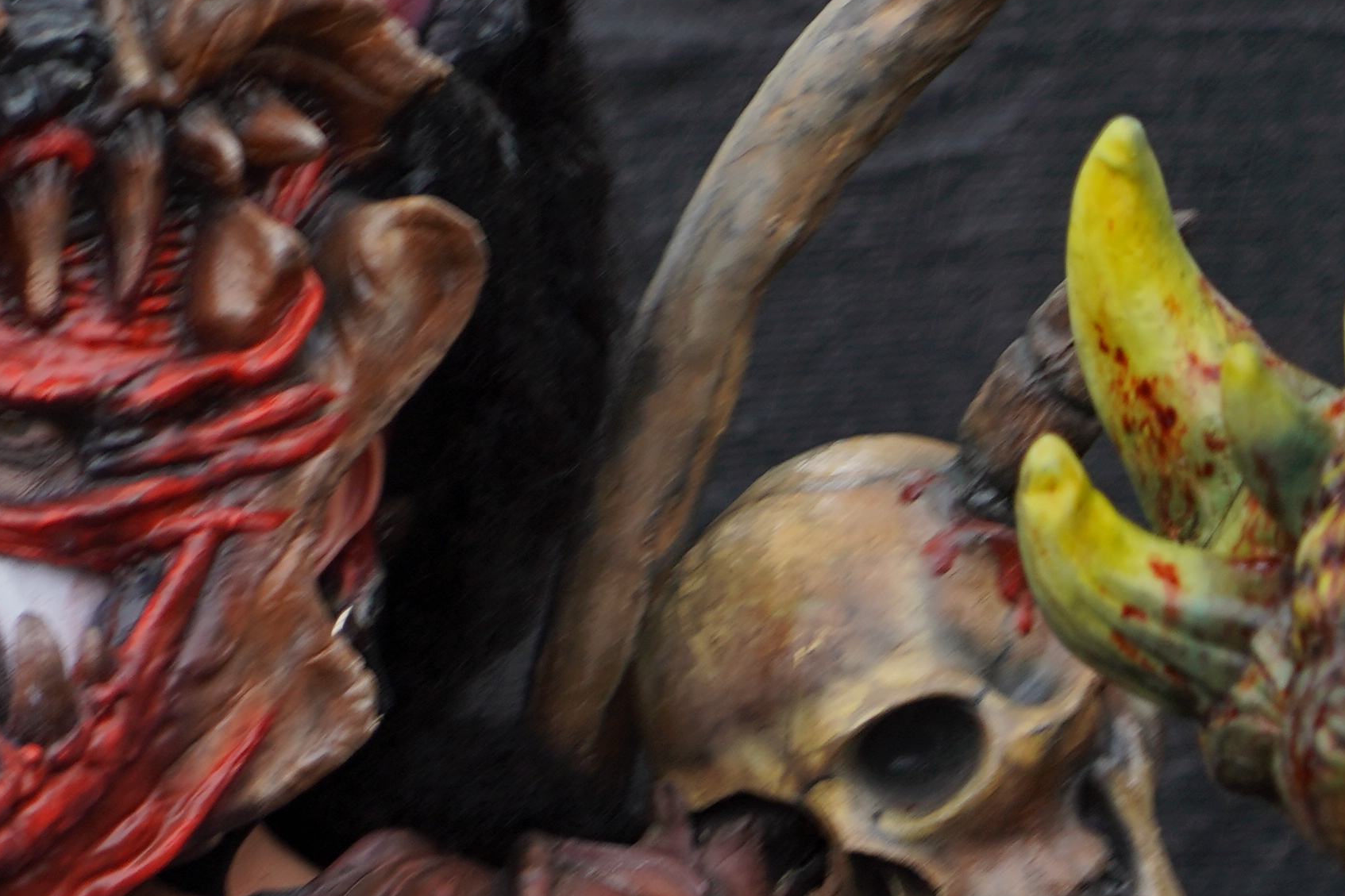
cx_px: -74
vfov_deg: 3.7
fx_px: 13896
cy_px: 827
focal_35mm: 372
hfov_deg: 5.5
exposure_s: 1/125
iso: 125
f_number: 4
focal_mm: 105
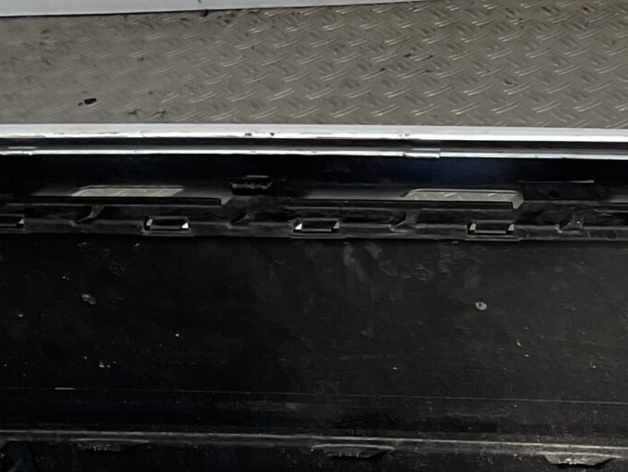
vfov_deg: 13.6
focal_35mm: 108
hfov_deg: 16.3
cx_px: 997
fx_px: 1960
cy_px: 436
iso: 16
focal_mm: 3
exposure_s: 1/329
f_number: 1.8
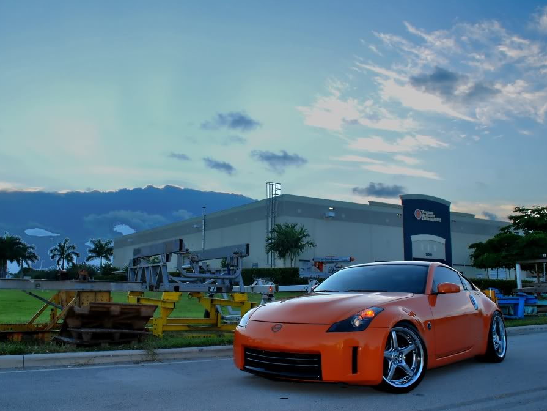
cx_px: 250
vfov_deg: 43.0
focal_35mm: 33
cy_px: 208
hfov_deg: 55.3
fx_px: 522
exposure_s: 1/60
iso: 100
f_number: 9
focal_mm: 20
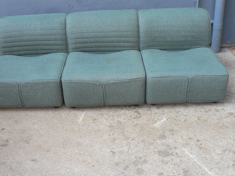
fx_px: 292
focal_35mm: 43
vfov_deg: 33.6
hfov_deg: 43.8
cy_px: 80
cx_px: 105
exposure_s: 1/80
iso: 80
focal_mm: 6
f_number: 2.8
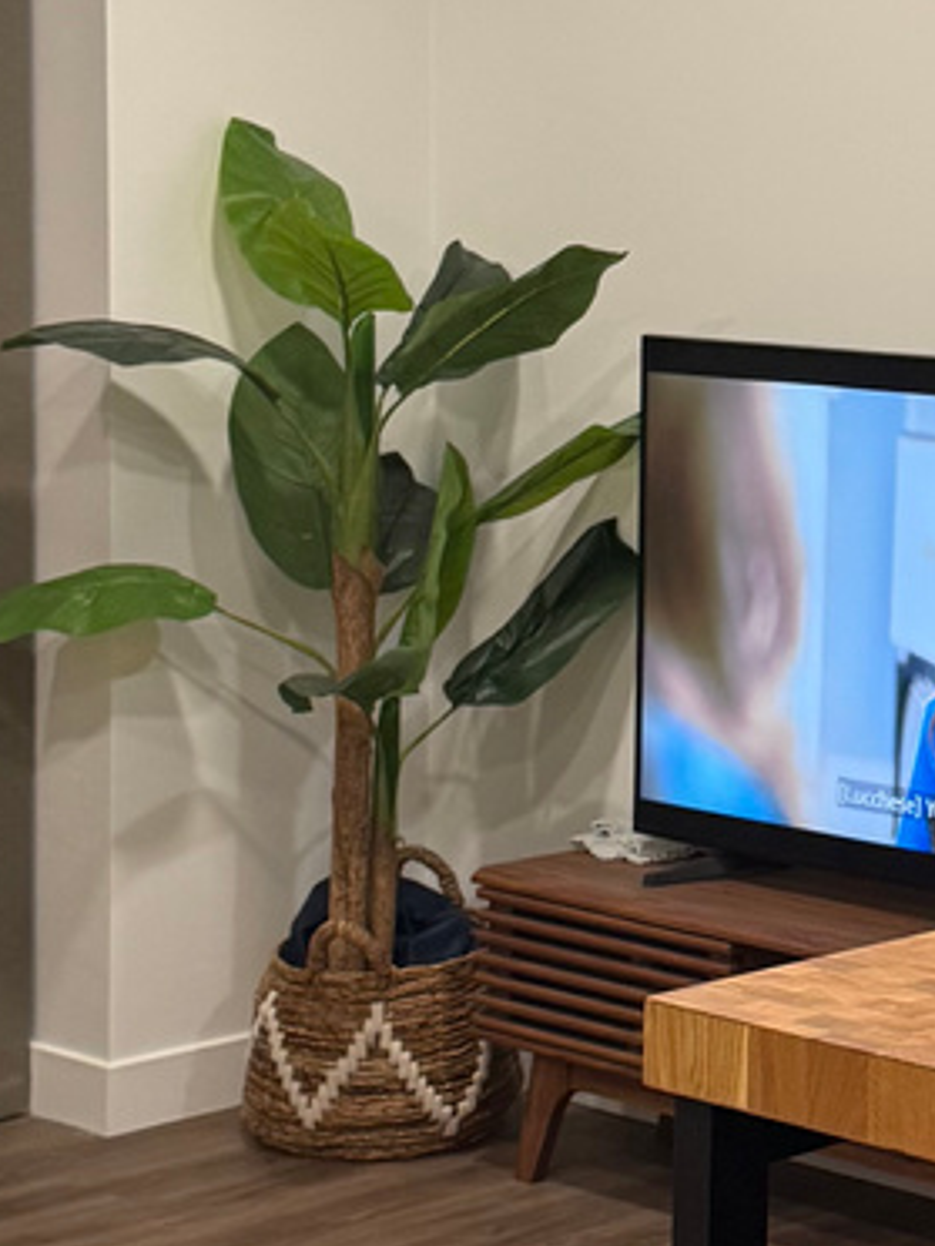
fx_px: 3565
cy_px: 439
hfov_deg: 14.2
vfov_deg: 19.8
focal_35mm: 99
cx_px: 1263
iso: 200
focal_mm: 6.76
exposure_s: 1/120
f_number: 1.78
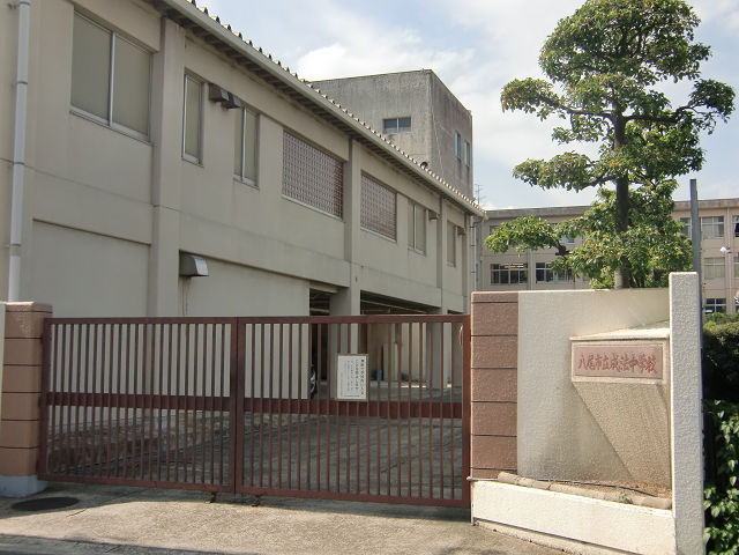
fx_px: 854
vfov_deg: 36.0
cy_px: 278
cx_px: 370
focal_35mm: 40
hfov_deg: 46.8
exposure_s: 1/640
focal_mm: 7.1
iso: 64
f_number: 3.8
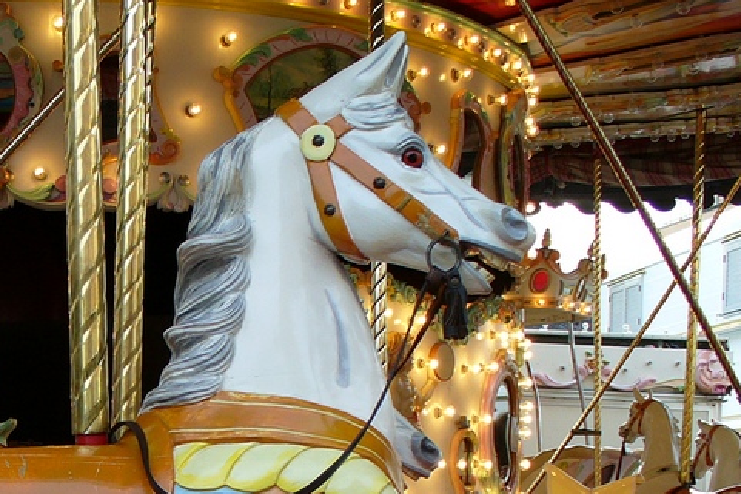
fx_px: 1647
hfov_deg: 24.3
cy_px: 525
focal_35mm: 80
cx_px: 18
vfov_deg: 16.6
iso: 80
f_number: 2.8
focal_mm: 6.1
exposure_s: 1/100
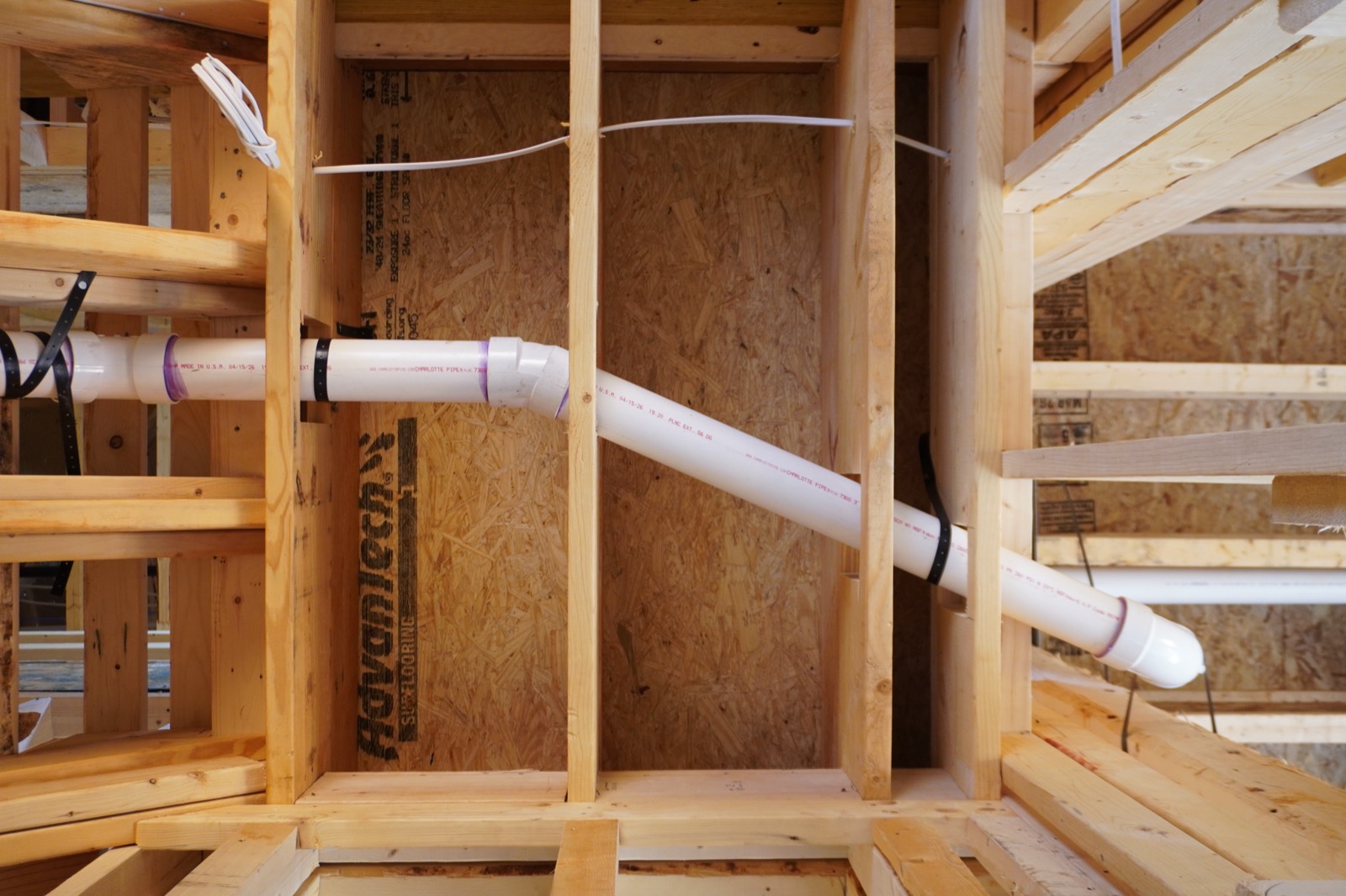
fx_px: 1346
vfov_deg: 36.9
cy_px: 448
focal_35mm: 36
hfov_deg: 53.1
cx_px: 673
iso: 800
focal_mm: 24
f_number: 4.5
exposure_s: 1/80
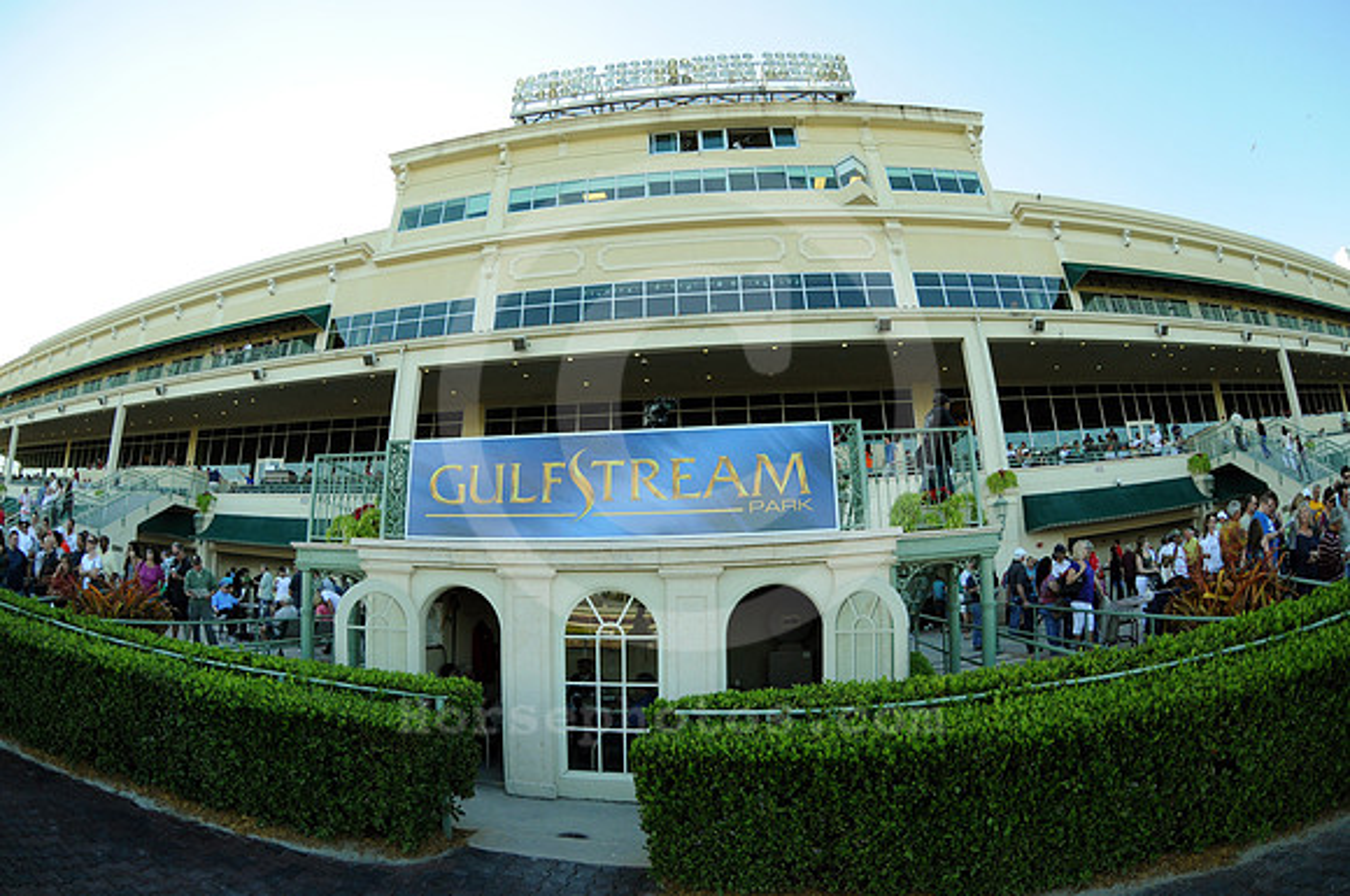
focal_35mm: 16
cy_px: 448
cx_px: 675
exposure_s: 1/1000
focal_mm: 10.5
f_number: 4
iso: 500
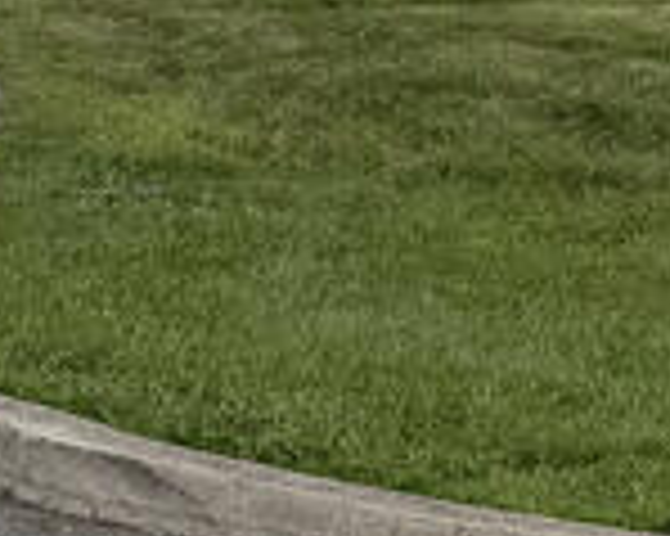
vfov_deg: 9.3
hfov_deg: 9.7
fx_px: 3190
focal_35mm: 161
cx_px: 1911
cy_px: -297
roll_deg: +0.5
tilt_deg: +4.7
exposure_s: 1/8130
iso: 80
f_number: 1.78
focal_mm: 6.76
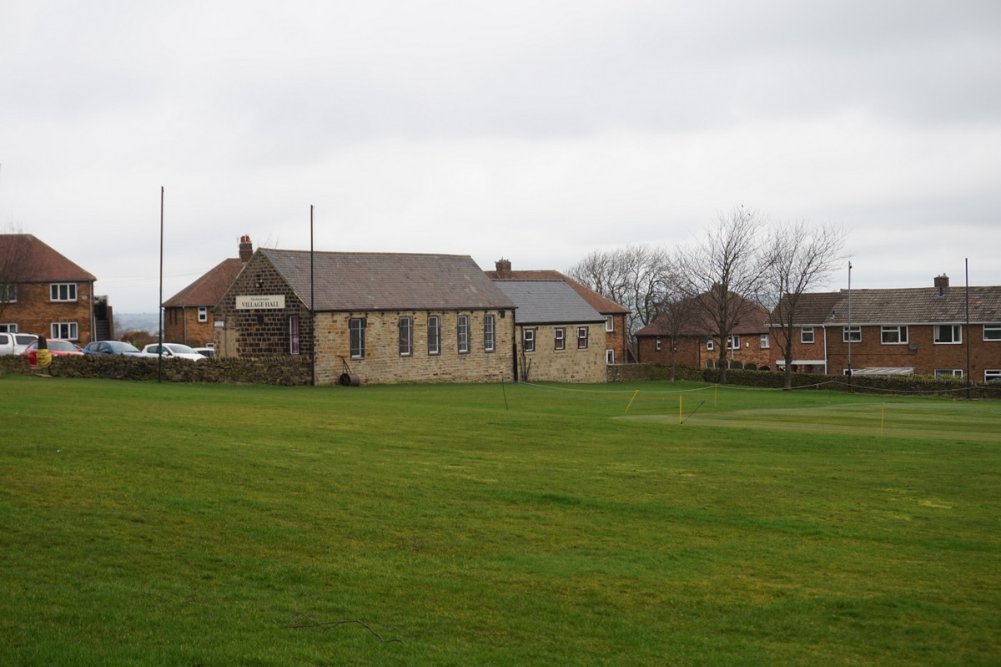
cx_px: 500
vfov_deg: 22.1
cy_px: 334
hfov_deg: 32.6
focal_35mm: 62
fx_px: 1709
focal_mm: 41
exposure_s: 1/80
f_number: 6.3
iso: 100
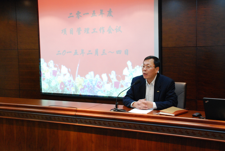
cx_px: 118
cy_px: 70
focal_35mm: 55
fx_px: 344
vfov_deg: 24.7
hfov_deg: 36.2
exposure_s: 1/15
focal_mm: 32
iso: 1250
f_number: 5
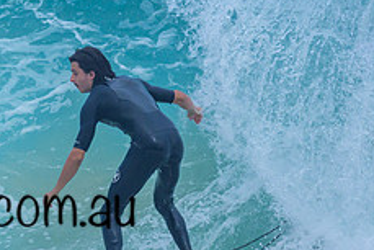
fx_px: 28981
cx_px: -43
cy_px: 184
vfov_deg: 0.5
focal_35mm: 2788
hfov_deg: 0.7
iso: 560
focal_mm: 800
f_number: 6.3
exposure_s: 1/3200
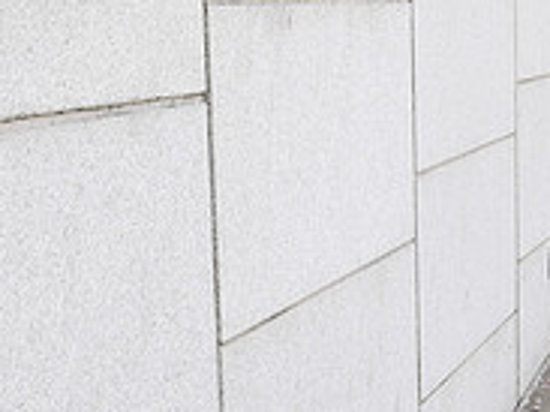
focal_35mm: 127
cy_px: 23
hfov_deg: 15.5
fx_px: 2017
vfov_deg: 11.6
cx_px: 280
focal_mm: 20
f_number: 6.3
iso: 100
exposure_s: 1/125
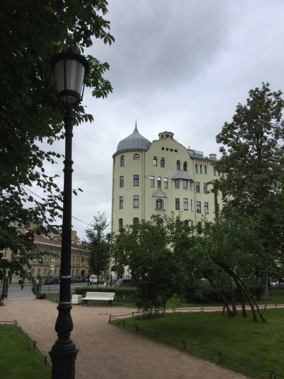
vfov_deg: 58.4
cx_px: 142
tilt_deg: +14.7
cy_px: 190
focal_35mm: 31
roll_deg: +0.1
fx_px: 339
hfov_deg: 45.4
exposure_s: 1/1274
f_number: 2.4
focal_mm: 3.3
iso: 25
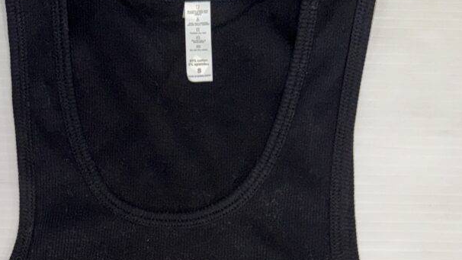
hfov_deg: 30.4
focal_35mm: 69
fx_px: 845
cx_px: 160
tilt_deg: -87.2
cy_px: 489
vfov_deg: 14.9
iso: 80
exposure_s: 1/55
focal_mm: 6.76
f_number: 1.78
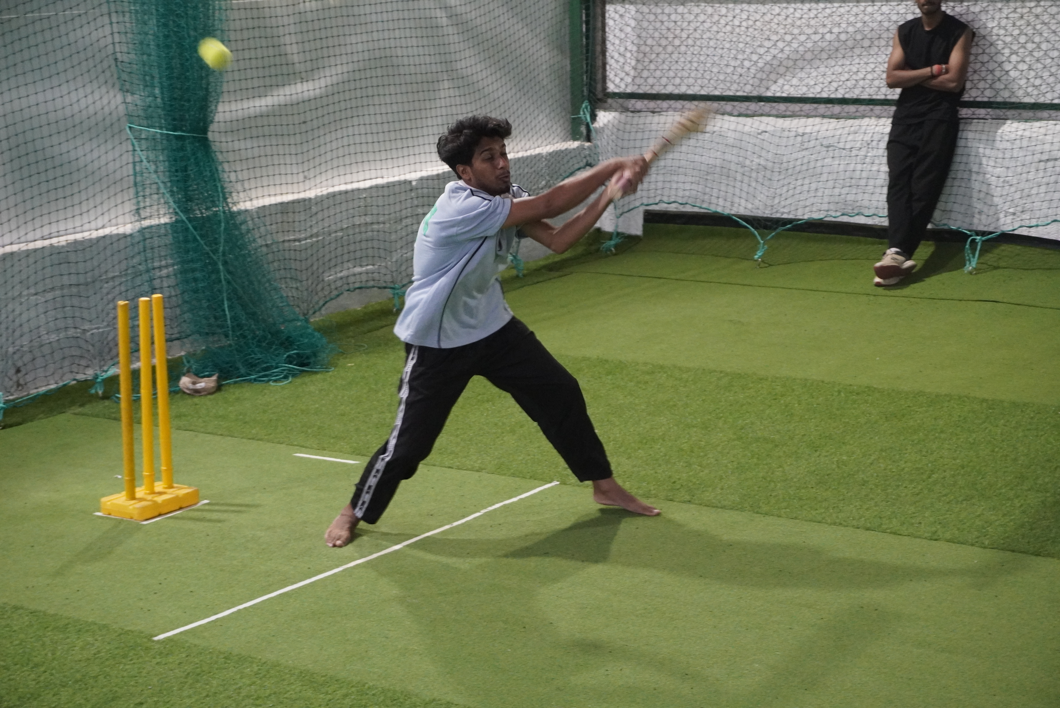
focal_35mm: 75
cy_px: 354
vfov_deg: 18.2
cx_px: 530
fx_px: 2209
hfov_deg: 27.0
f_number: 5.6
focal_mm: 50
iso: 4000
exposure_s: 1/200
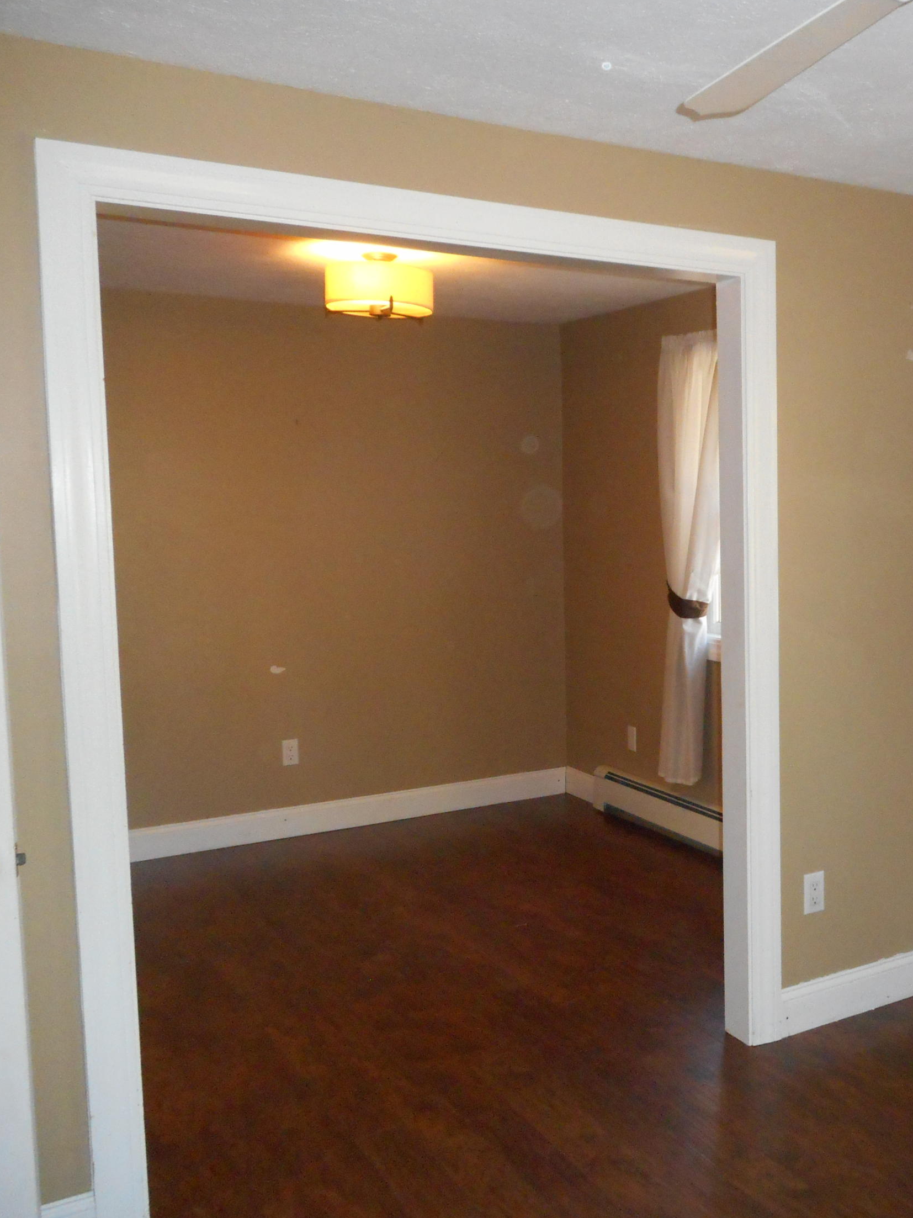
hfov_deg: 40.2
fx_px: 1196
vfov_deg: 54.0
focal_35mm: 34
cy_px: 605
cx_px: 718
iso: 500
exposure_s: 1/25
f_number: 3.7
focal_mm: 4.5
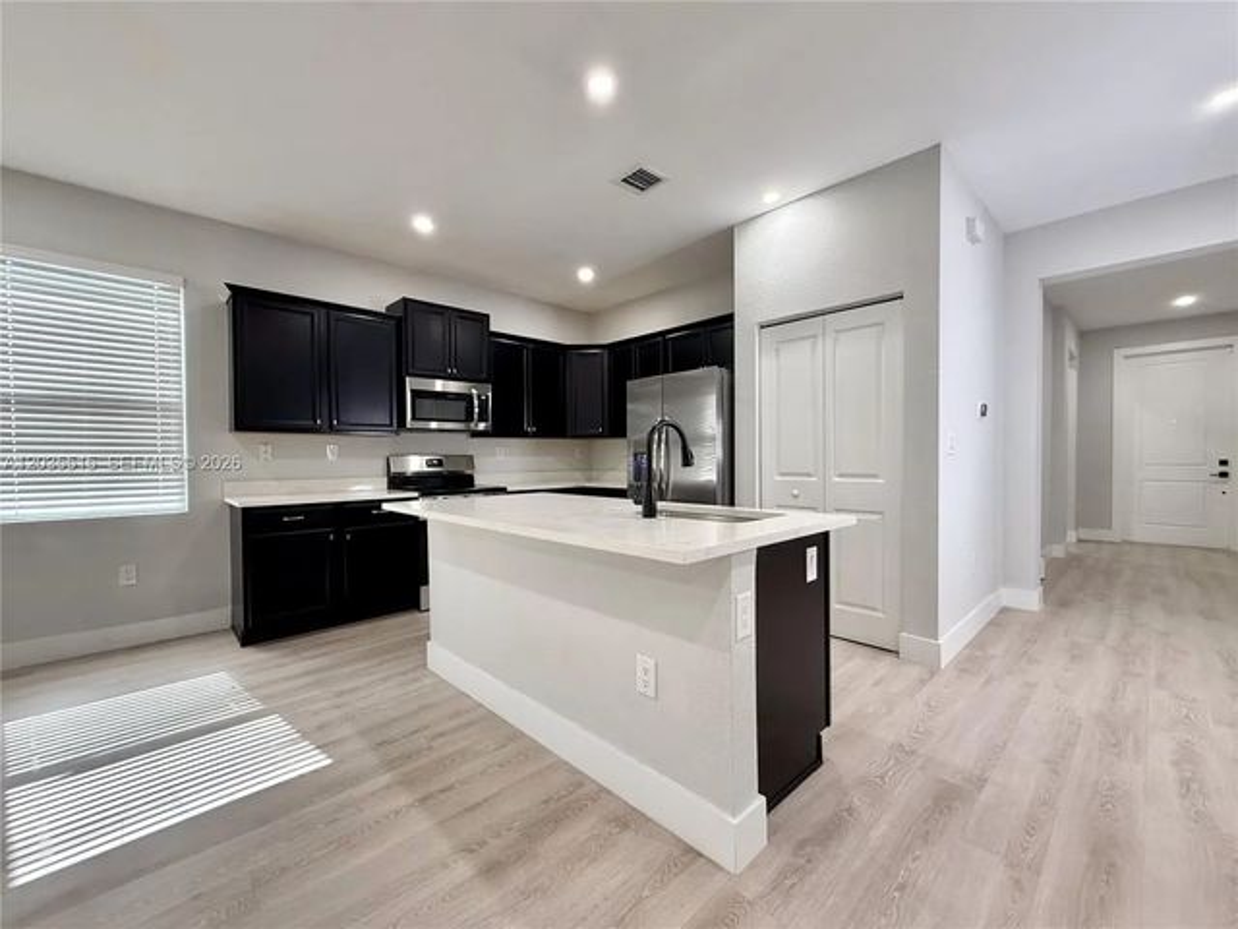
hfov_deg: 102.1
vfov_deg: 85.7
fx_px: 501
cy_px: 464
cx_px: 619
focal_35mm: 14
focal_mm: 2.22
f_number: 2.2
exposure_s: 1/120
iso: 320
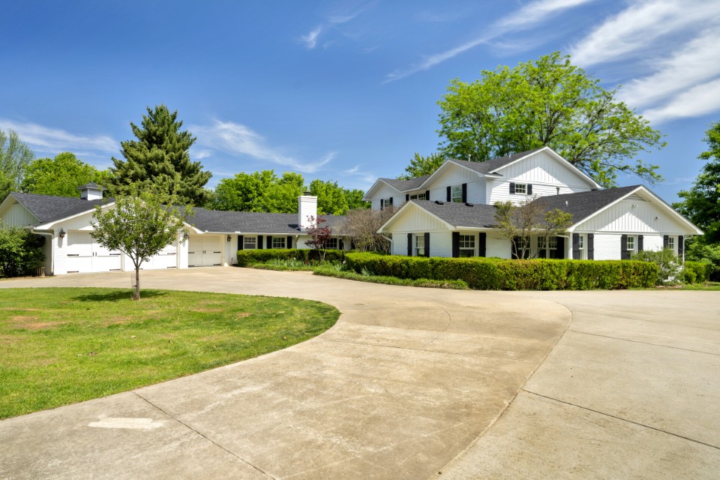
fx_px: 440
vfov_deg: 57.2
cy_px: 240
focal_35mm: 22
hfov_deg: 78.6
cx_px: 360
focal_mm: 22
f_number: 6.3
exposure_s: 1/160
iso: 100
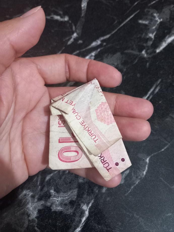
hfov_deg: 51.4
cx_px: 87
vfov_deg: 65.3
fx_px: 181
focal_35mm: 27
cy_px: 116
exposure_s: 1/20
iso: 800
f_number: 1.8
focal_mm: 4
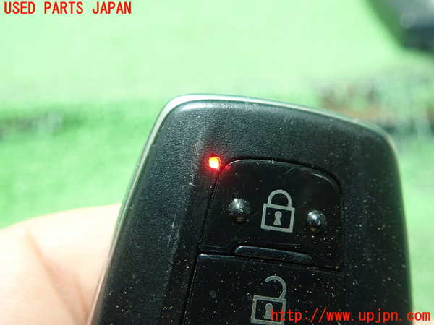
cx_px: 217
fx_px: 376
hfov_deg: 60.0
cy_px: 162
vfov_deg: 46.8
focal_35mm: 30
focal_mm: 5.5
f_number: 2.3
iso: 800
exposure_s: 1/60
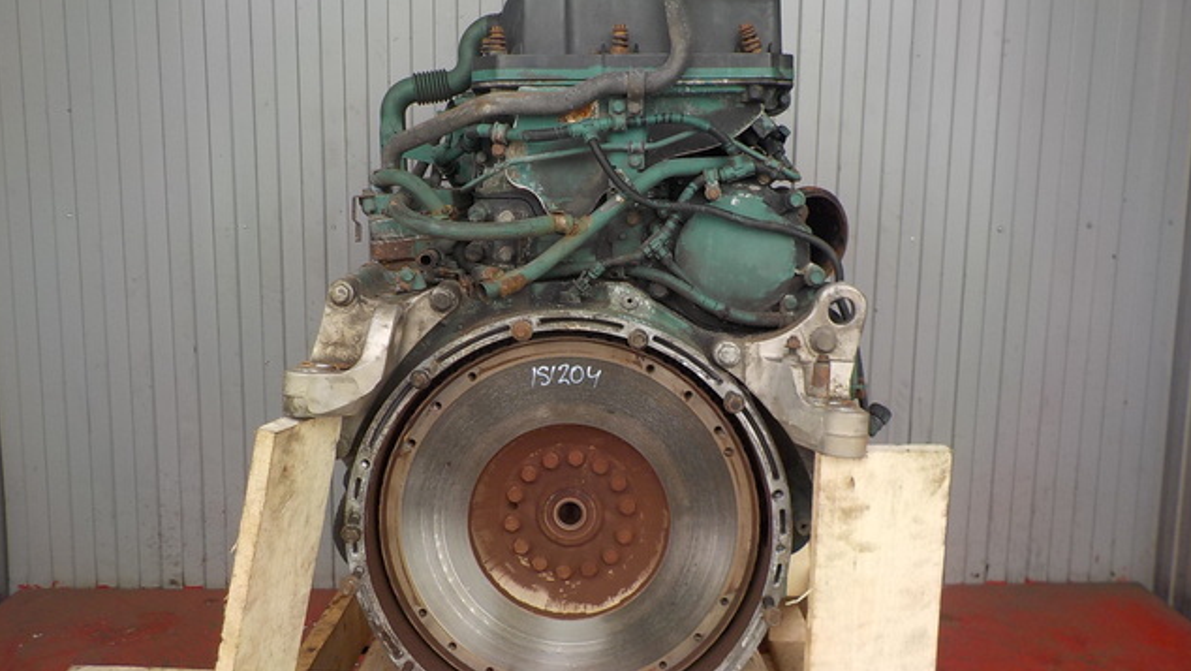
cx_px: 596
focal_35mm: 33
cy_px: 310
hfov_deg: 59.5
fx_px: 1042
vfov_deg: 35.6
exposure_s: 1/40
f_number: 3.3
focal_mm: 4.1
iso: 125
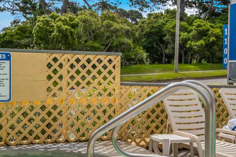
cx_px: 64
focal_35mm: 46
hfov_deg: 41.7
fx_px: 302
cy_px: 70
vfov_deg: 29.2
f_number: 9
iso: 500
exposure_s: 1/400
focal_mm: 16
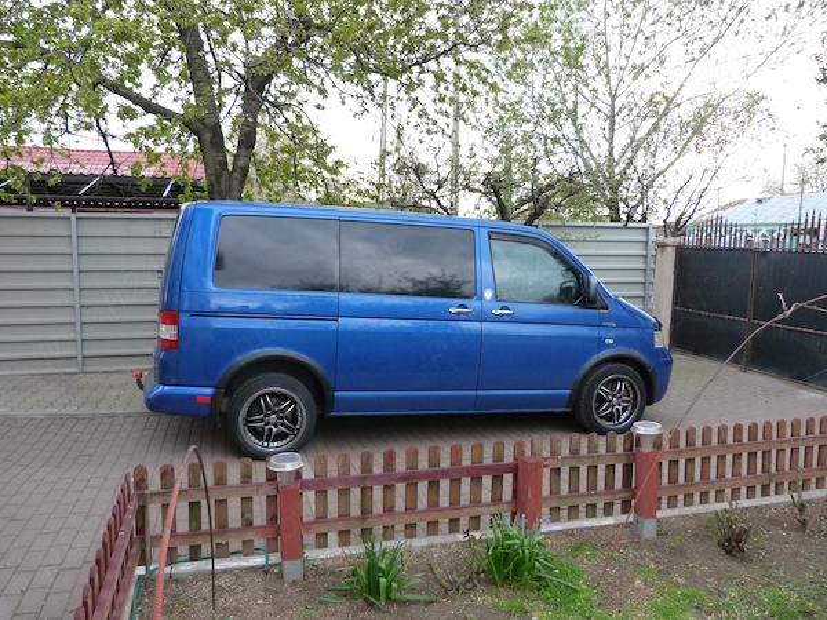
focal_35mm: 25
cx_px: 414
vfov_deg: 54.9
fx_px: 597
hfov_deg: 69.4
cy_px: 310
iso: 320
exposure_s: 1/60
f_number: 2.8
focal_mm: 4.5
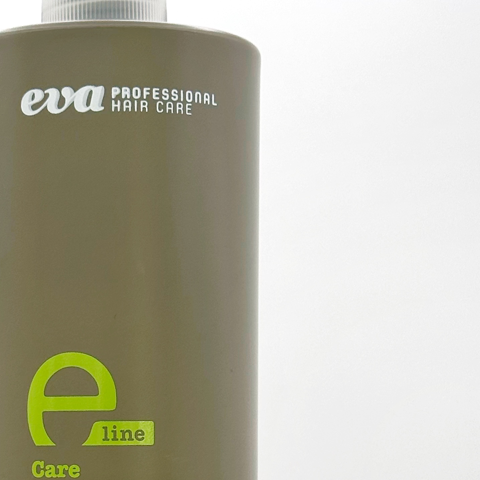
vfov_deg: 14.3
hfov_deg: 14.6
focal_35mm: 119
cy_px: 525
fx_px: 1867
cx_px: 104
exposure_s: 1/326
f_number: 1.78
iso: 64
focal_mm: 6.86
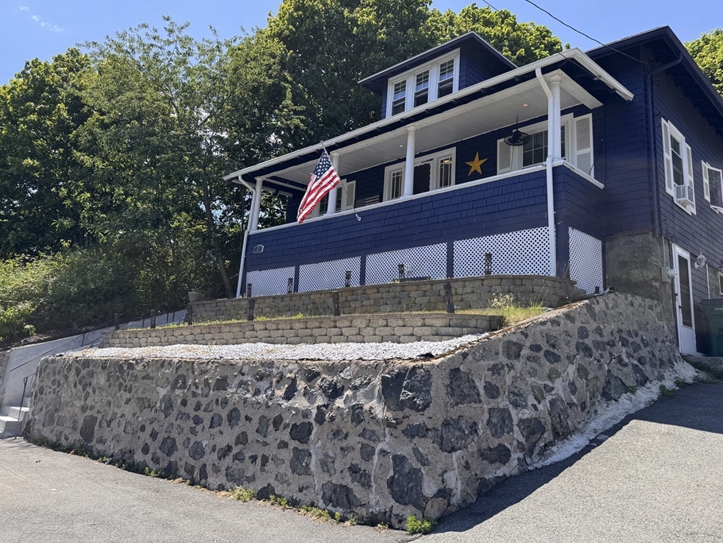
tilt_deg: +12.5
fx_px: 564
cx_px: 373
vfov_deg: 51.3
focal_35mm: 27
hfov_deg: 65.3
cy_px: 246
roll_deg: -3.2
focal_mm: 6.76
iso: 80
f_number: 1.78
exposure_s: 1/1721
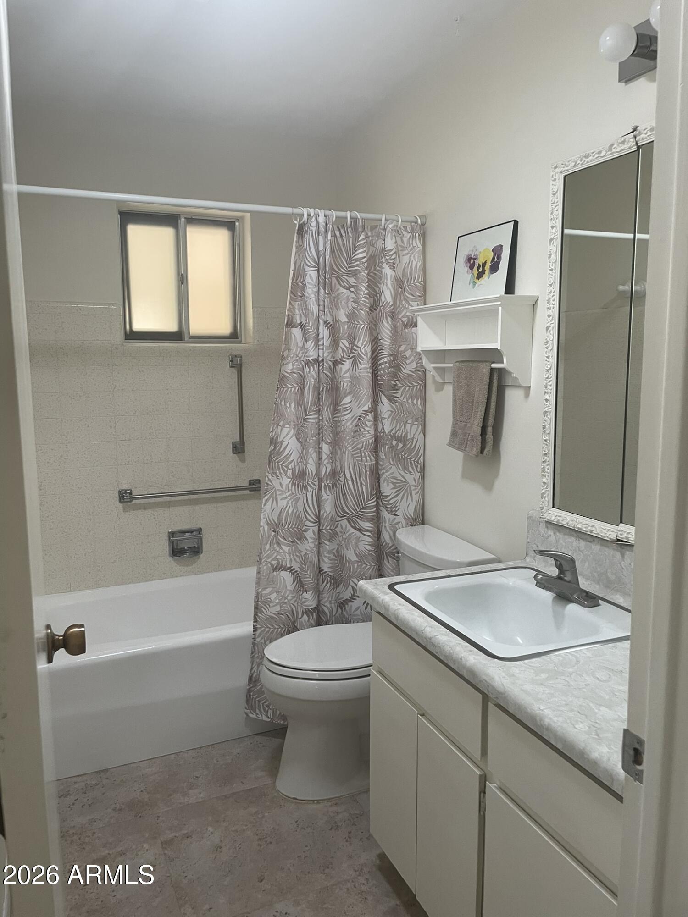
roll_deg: +0.7
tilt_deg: -7.2
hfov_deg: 53.1
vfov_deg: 67.3
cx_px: 344
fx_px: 689
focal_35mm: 26
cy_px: 458
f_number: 1.6
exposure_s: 1/89
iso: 125
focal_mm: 4.2
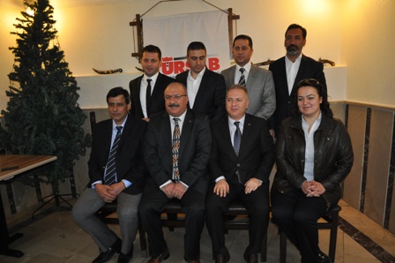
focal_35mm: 27
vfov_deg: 47.9
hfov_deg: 67.4
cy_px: 132
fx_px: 296
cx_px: 198
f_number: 3.5
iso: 800
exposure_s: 1/60
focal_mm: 18
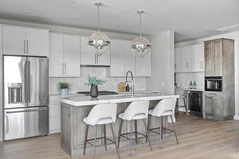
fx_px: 206
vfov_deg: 42.3
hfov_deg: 60.3
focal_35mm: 31
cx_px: 120
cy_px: 80
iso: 320
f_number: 7.1
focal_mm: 31
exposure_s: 1/4
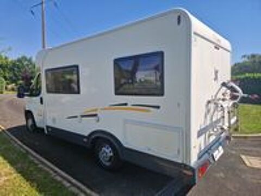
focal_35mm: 23
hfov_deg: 73.9
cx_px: 130
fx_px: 173
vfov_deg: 58.9
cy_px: 98
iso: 50
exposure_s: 1/1452
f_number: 1.8
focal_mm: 5.4
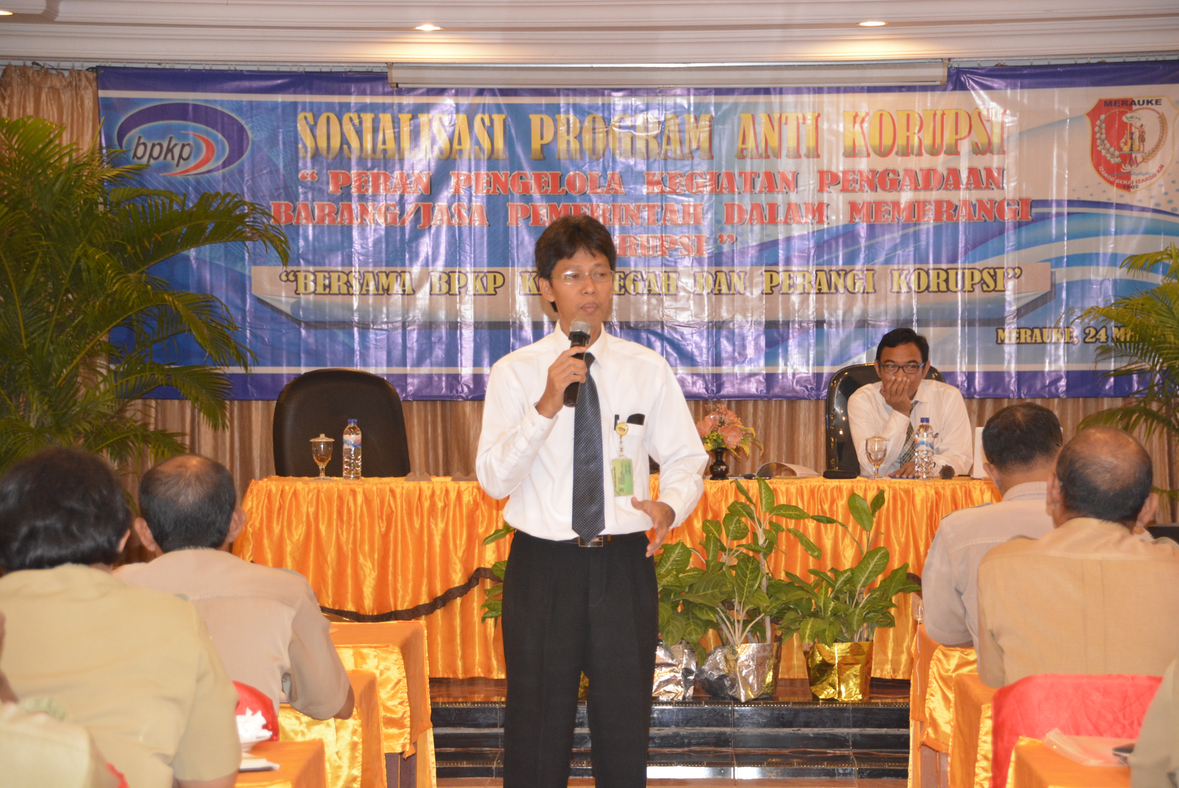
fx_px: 3687
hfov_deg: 18.2
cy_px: 394
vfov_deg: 12.2
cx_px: 590
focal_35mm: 112
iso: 2200
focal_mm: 75
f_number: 5
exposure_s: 1/60
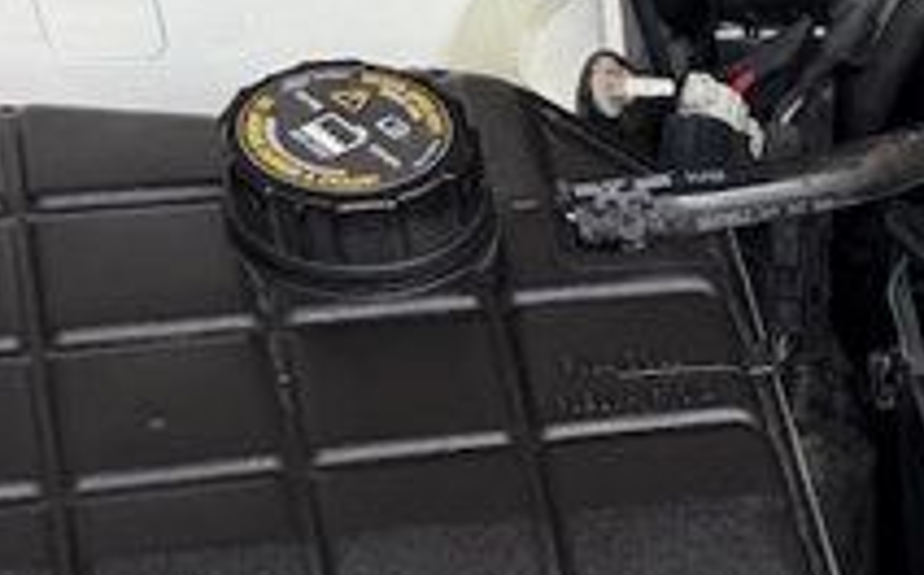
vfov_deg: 10.1
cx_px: 2053
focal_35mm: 123
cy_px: 1024
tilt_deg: -50.8
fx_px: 3094
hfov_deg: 13.5
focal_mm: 6.76
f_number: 1.78
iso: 100
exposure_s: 1/602
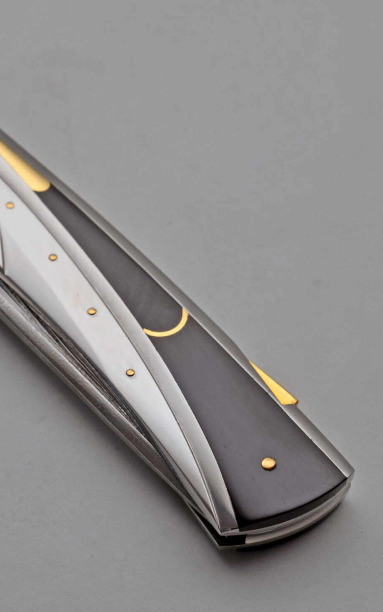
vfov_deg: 19.4
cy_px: 342
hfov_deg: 12.1
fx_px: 1786
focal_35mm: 107
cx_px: 16
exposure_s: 1/250
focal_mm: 40
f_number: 8
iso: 200
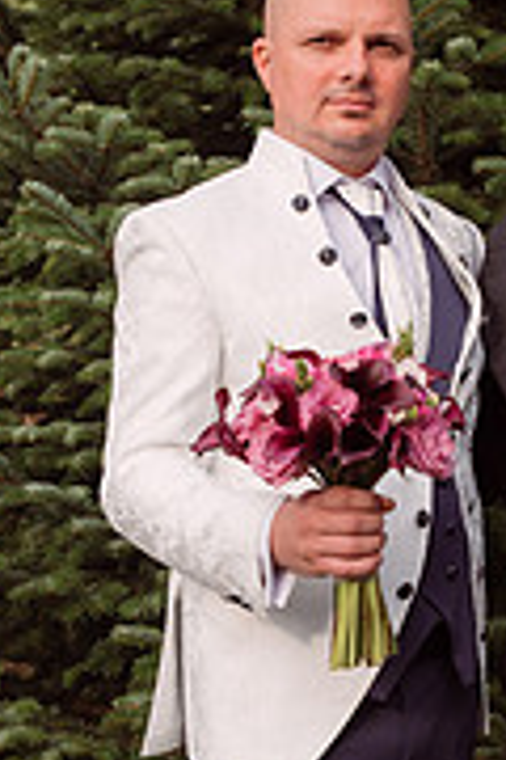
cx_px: 502
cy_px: 625
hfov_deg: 14.2
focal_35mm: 95
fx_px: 2003
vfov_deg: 21.2
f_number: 4.5
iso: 250
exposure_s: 1/800
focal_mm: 38
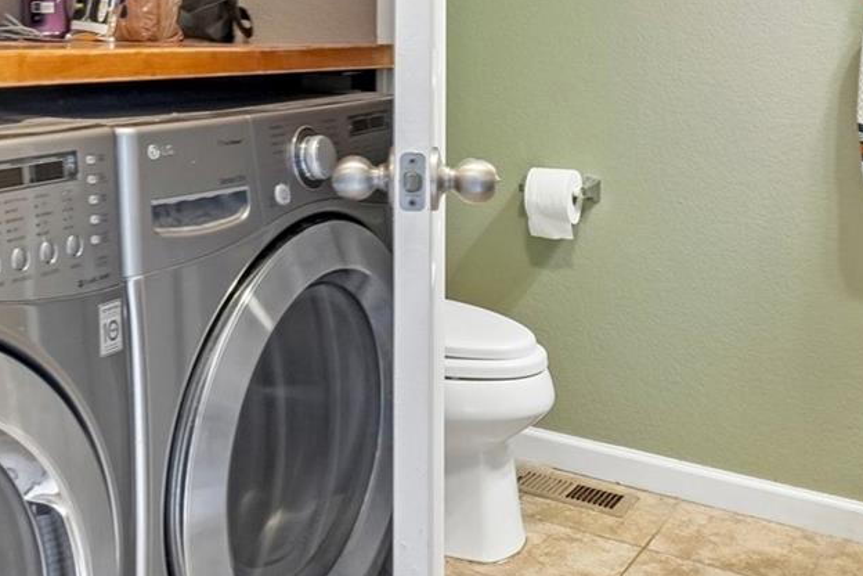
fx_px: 1013
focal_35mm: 42
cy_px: 43
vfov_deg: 30.1
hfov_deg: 44.9
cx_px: 239
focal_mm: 11
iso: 400
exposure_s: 1/6
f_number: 8
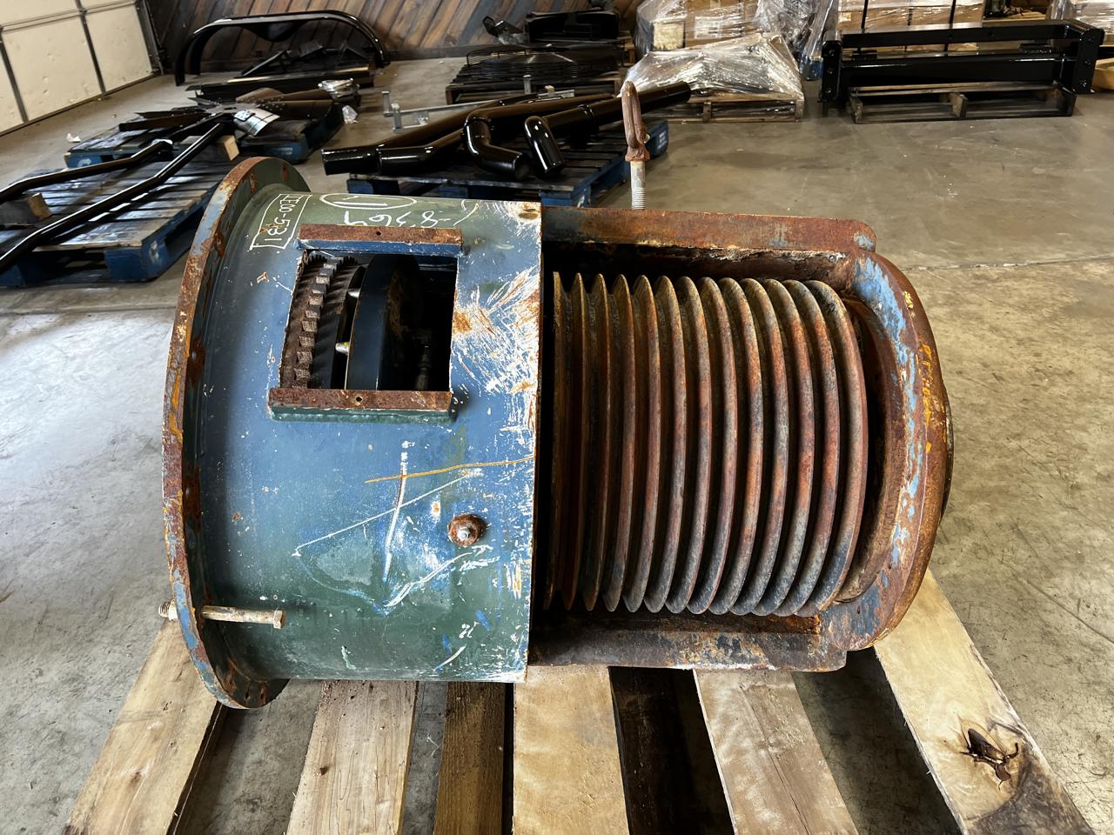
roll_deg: +4.2
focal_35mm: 26
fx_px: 837
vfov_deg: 53.1
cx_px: 557
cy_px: 418
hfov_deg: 67.3
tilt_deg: -30.9
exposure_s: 1/121
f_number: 1.5
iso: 125
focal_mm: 5.7
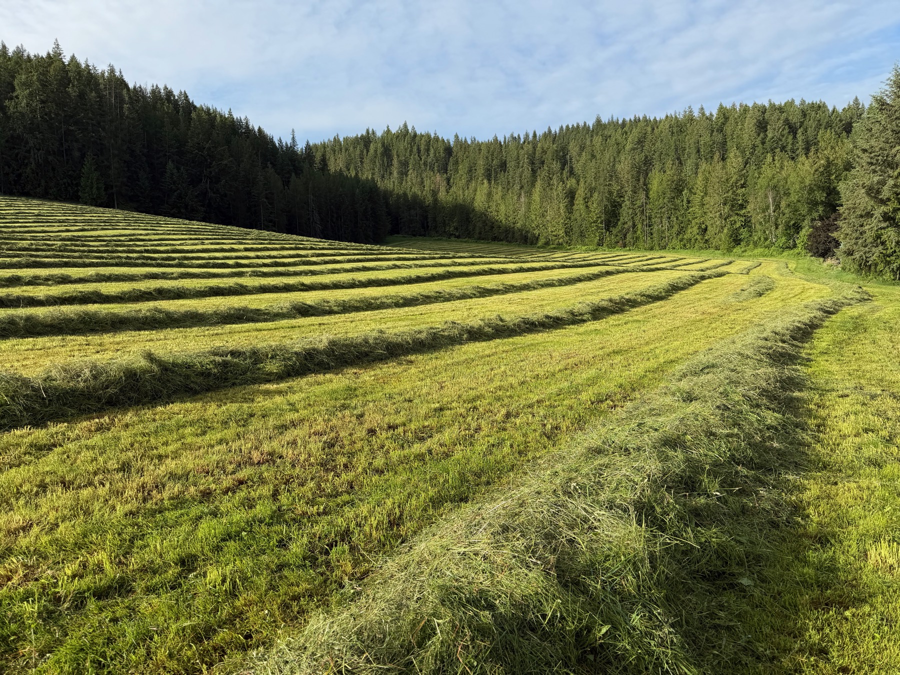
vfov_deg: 56.8
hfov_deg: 71.6
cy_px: 338
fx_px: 624
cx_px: 450
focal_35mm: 24
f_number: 1.78
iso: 80
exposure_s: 1/3279
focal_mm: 6.76
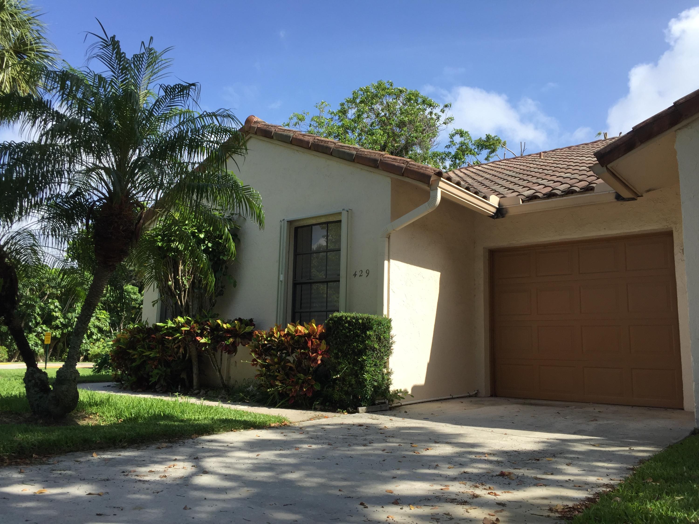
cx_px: 350
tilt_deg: +9.6
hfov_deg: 61.7
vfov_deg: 48.2
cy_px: 262
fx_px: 586
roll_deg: -1.8
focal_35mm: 29
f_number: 2.2
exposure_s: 1/1276
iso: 32
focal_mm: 4.15
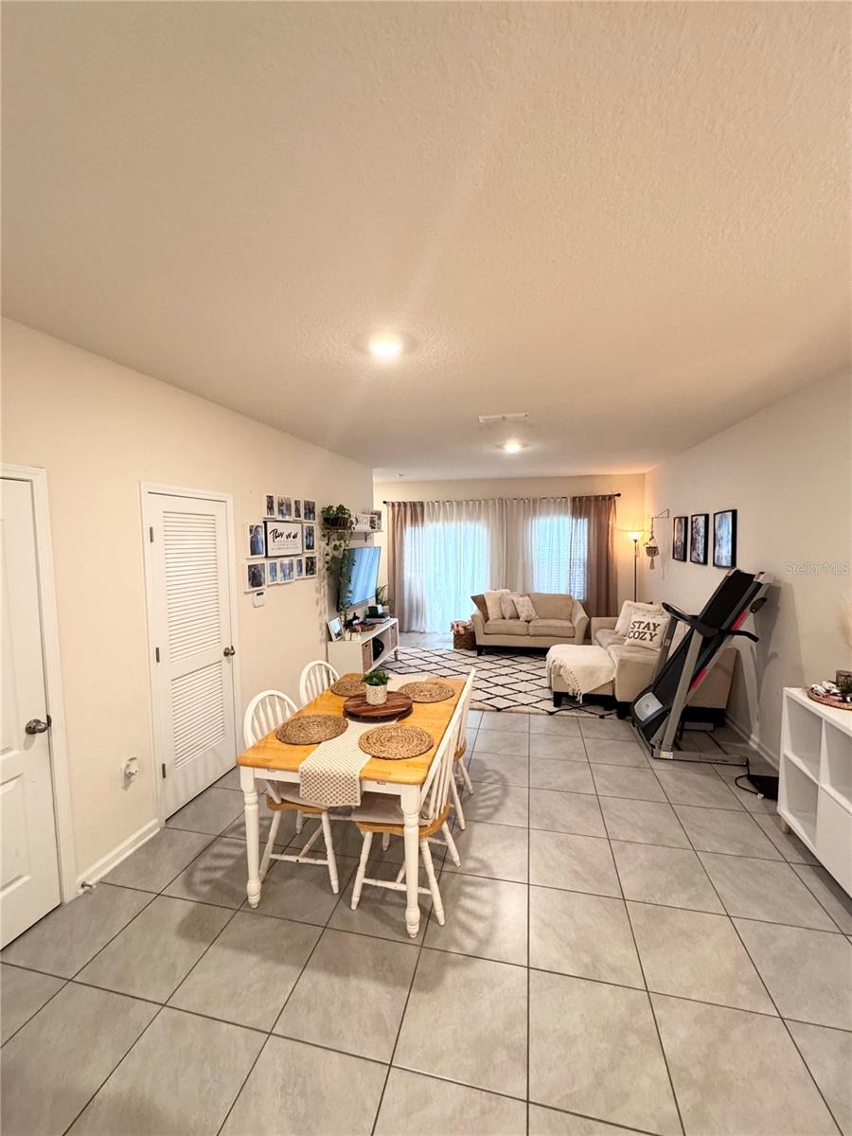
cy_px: 568
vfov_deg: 102.1
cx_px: 426
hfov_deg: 85.7
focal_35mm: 14
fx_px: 459
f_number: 2.2
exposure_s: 1/60
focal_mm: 2.22
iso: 250
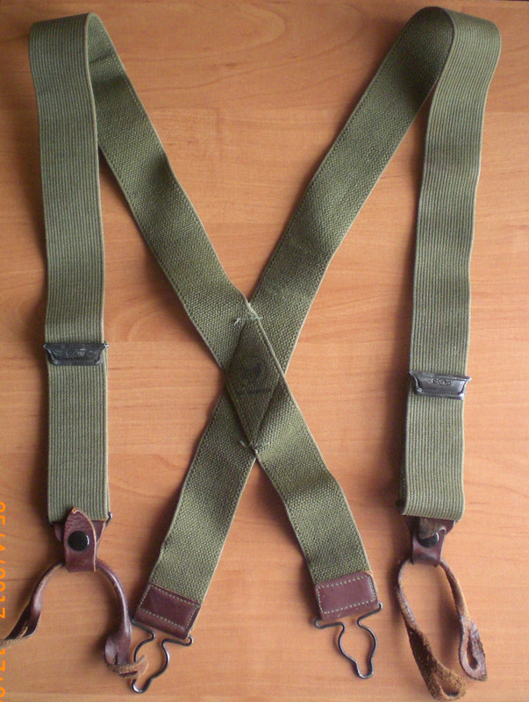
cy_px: 351
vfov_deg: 48.9
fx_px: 772
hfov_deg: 37.8
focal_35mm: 38
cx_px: 264
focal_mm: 6.3
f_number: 3.1
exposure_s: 1/60
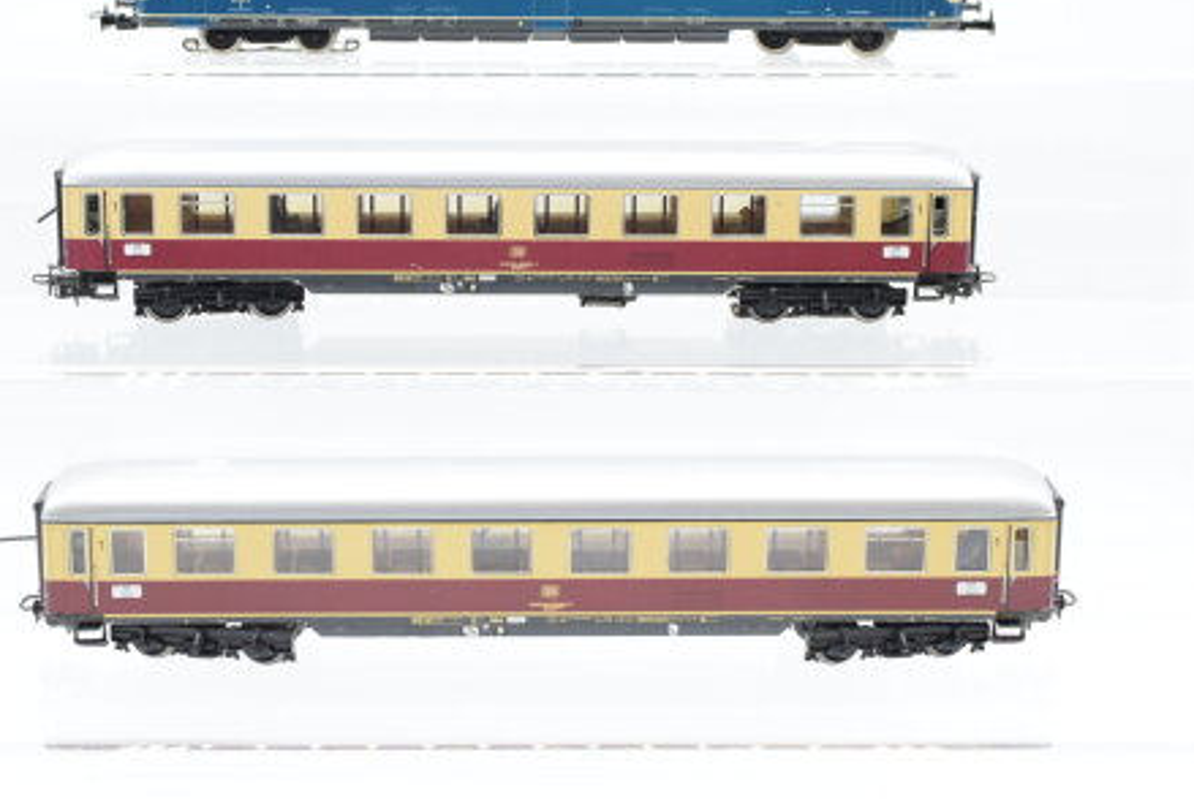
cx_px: 528
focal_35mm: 72
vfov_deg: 19.0
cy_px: 265
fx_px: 2381
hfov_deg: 28.1
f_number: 8
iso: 500
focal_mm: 35
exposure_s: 1/125
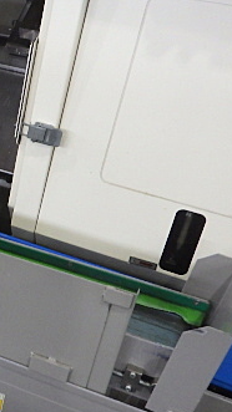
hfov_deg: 17.7
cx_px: -141
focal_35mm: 59
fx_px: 646
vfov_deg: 35.5
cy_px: 208
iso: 640
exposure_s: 1/45
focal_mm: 5
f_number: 3.5
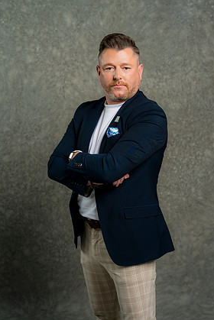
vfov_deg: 33.9
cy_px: 171
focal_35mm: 59
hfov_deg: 23.0
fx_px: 525
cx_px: 112
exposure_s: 1/160
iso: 125
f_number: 4
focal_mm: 55
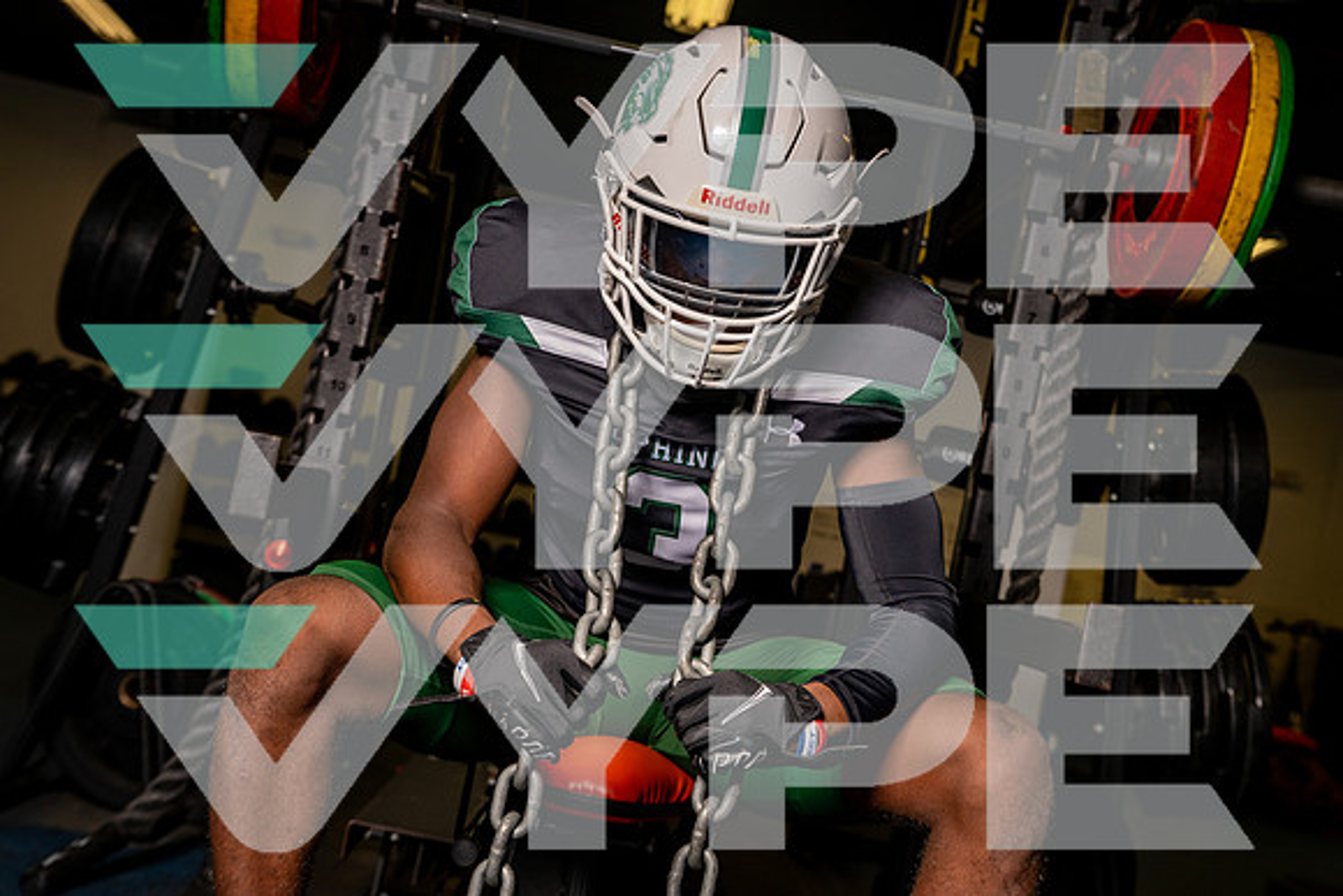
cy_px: 448
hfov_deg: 40.3
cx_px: 672
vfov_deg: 27.5
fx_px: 1828
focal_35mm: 49
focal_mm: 49
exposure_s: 1/500
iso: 320
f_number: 4.5
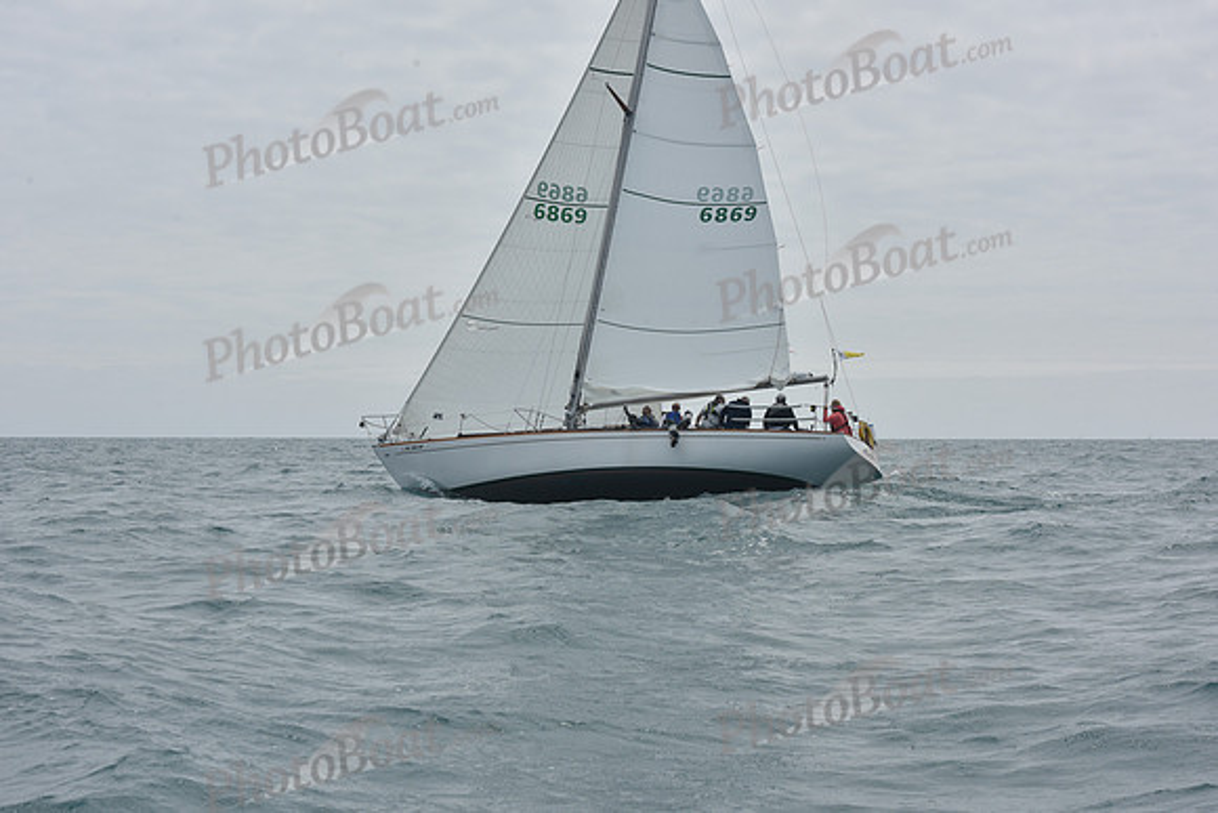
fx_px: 2369
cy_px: 406
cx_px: 609
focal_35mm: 70
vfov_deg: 19.5
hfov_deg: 28.8
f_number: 13
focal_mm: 70
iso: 250
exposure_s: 1/800
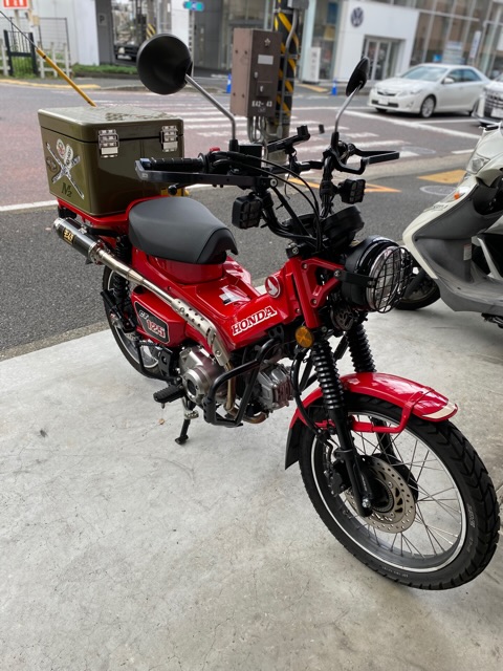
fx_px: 504
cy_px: 336
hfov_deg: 53.1
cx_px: 252
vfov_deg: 67.3
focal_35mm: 26
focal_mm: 4.25
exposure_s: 1/405
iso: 32
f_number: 1.8
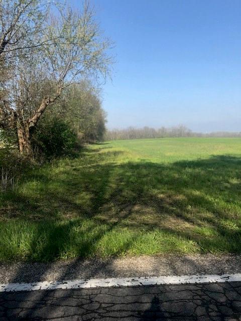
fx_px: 260
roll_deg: +1.5
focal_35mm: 28
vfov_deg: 63.4
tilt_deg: -2.7
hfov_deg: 49.7
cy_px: 160
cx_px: 120
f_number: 1.8
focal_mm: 3.99
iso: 20
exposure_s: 1/1916
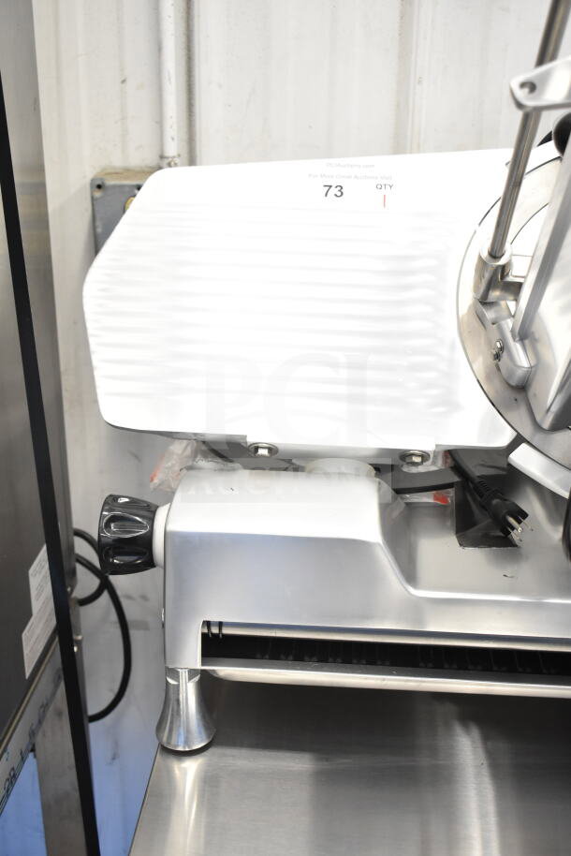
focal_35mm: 44
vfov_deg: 44.9
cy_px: 428
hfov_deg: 30.9
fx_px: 1034
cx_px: 286
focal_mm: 29
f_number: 4.5
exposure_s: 1/80
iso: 1600
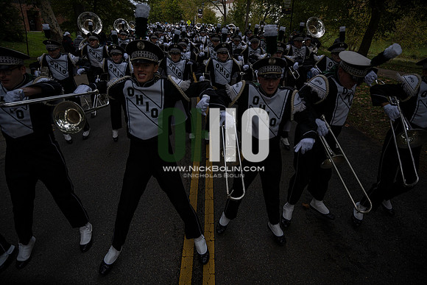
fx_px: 285
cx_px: 214
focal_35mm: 24
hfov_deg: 73.7
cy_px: 142
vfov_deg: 53.2
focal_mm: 24
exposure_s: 1/1000
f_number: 4
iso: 100
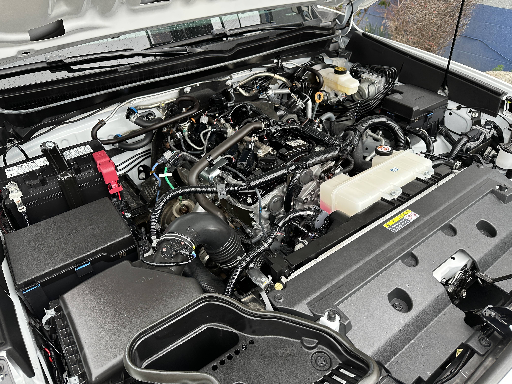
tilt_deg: -34.3
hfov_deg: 71.6
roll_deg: -2.5
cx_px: 256
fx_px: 355
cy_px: 192
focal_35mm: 24
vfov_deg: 56.8
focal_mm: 6.86
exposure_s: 1/121
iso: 100
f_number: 1.78
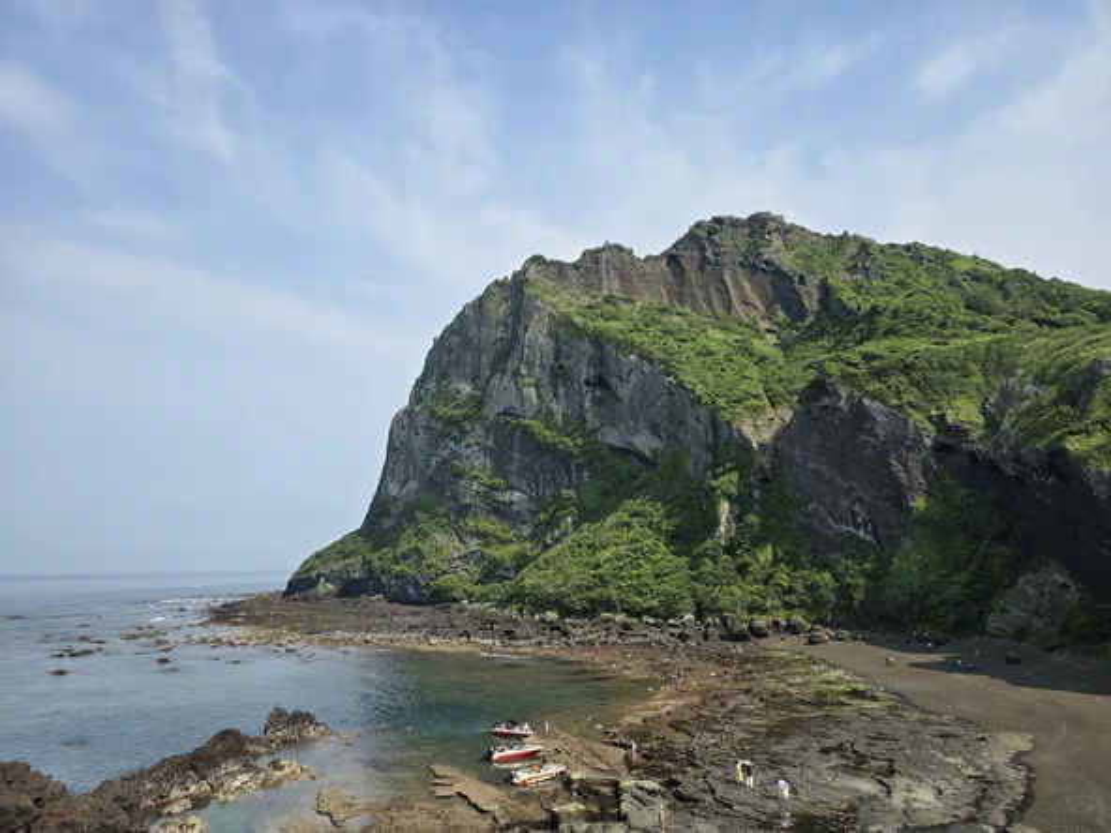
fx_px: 738
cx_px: 556
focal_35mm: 23
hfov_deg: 73.9
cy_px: 416
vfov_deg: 58.9
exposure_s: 1/878
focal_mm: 6.3
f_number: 1.7
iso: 12
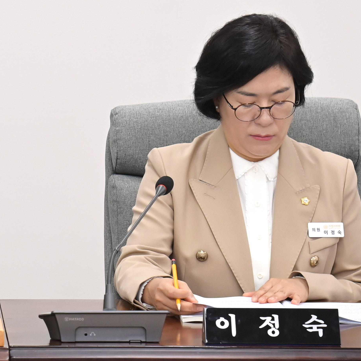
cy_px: 163
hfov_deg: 7.8
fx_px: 2631
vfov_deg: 7.8
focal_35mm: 223
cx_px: -1
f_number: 6.3
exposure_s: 1/200
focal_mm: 86
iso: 2500
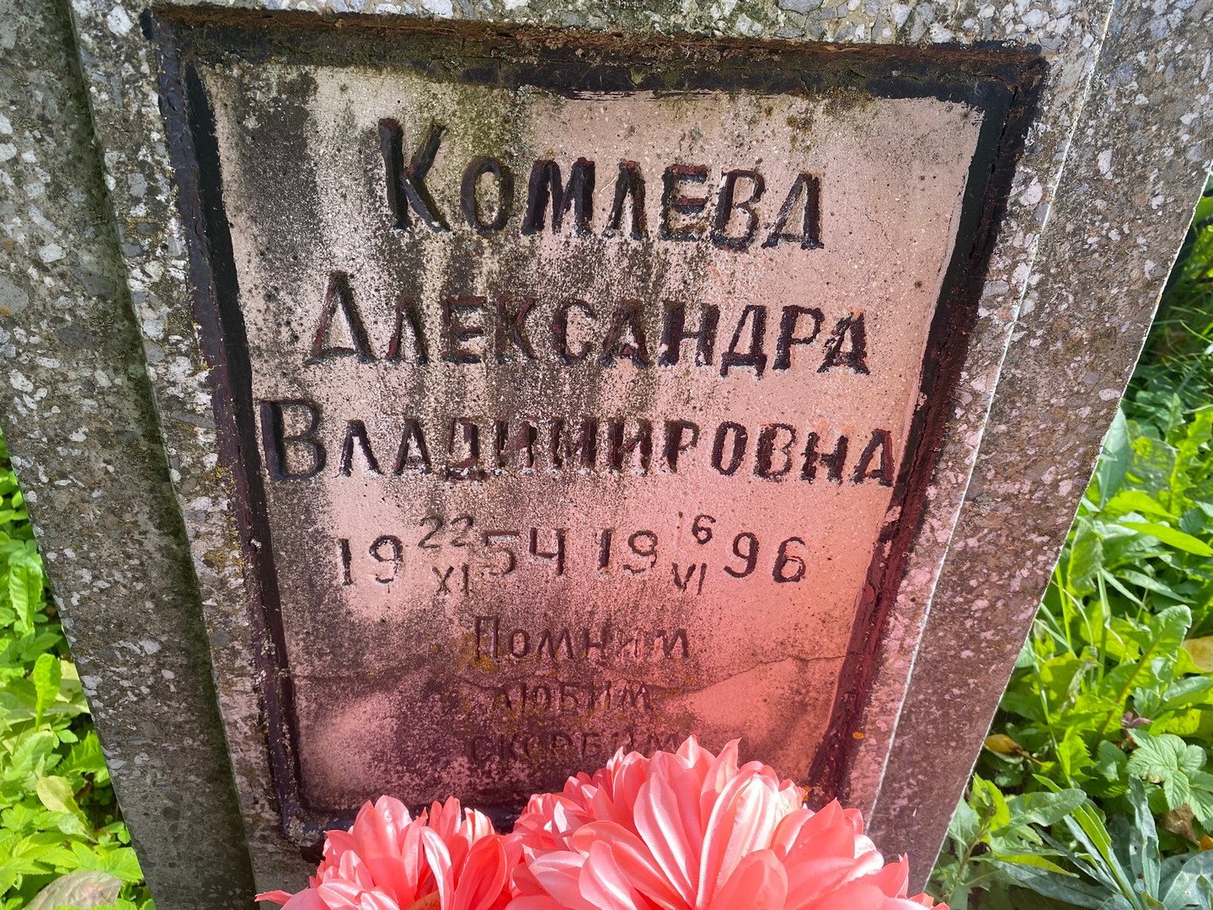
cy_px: 455
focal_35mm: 26
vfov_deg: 53.1
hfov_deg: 67.3
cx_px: 606
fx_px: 911
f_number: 1.8
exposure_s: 1/546
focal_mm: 4.25
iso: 32
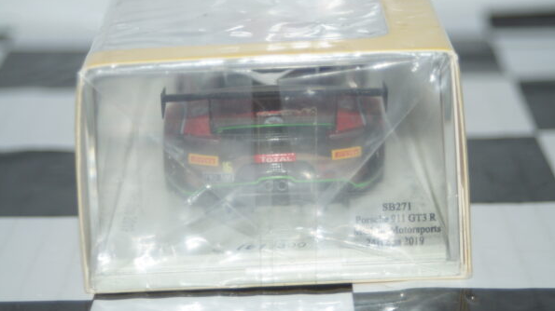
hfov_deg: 19.3
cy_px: 183
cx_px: 277
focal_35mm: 111
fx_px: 1633
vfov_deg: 10.9
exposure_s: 1/125
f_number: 5.6
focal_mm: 70
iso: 320
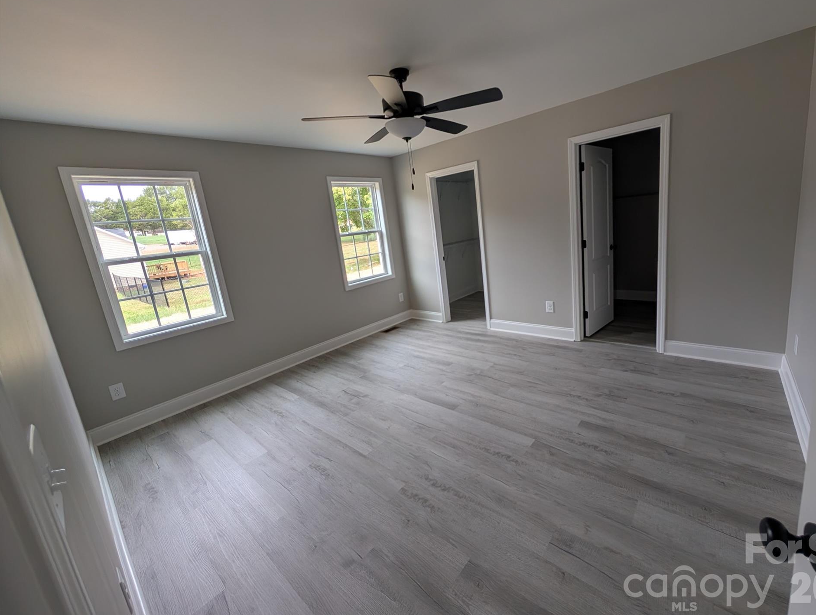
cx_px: 441
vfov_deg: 89.9
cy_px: 285
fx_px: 307
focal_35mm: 13
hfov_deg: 105.9
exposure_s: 1/229
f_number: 1.7
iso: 60
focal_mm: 2.02
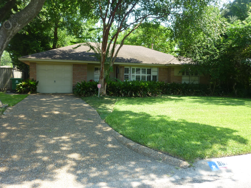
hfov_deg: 61.7
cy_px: 94
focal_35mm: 29
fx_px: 210
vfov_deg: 48.2
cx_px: 126
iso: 80
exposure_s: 1/100
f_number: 3.5
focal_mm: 5.2
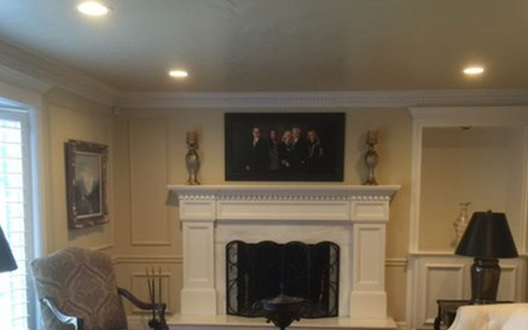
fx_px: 647
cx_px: 269
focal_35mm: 45
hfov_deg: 44.4
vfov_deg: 27.9
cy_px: 268
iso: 40
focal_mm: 4.15
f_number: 2.2
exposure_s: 1/30
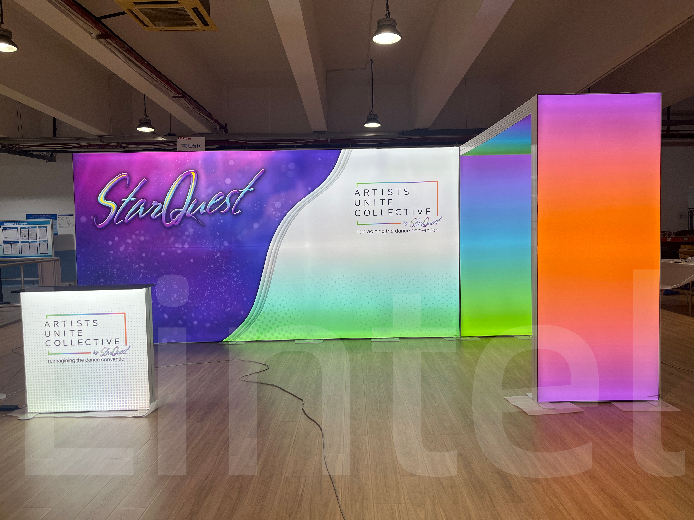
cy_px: 260
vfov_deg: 53.1
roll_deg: +1.5
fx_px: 521
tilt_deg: -2.6
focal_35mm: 26
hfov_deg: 67.3
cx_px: 347
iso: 40
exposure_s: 1/100
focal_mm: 5.1
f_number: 1.6
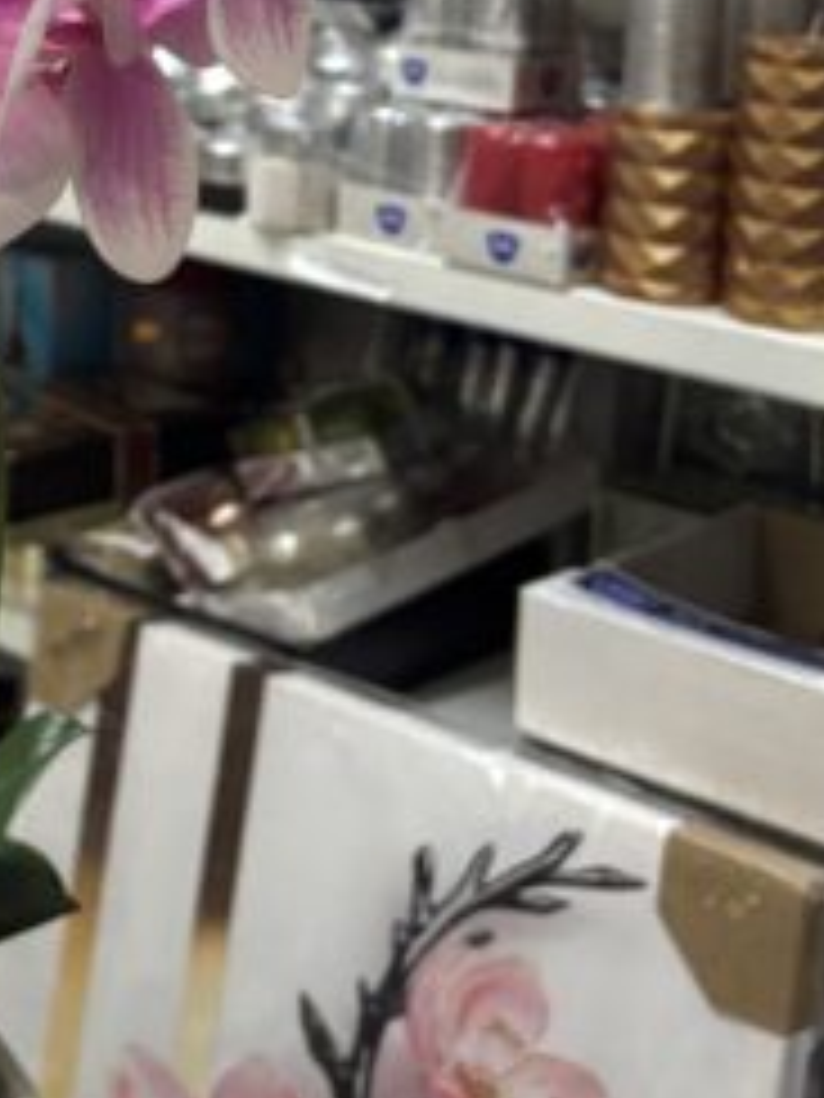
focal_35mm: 71
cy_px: -29
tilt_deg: -5.8
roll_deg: -1.2
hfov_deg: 19.2
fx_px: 2253
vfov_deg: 25.8
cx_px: -234
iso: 250
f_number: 1.6
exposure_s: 1/50
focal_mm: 5.96
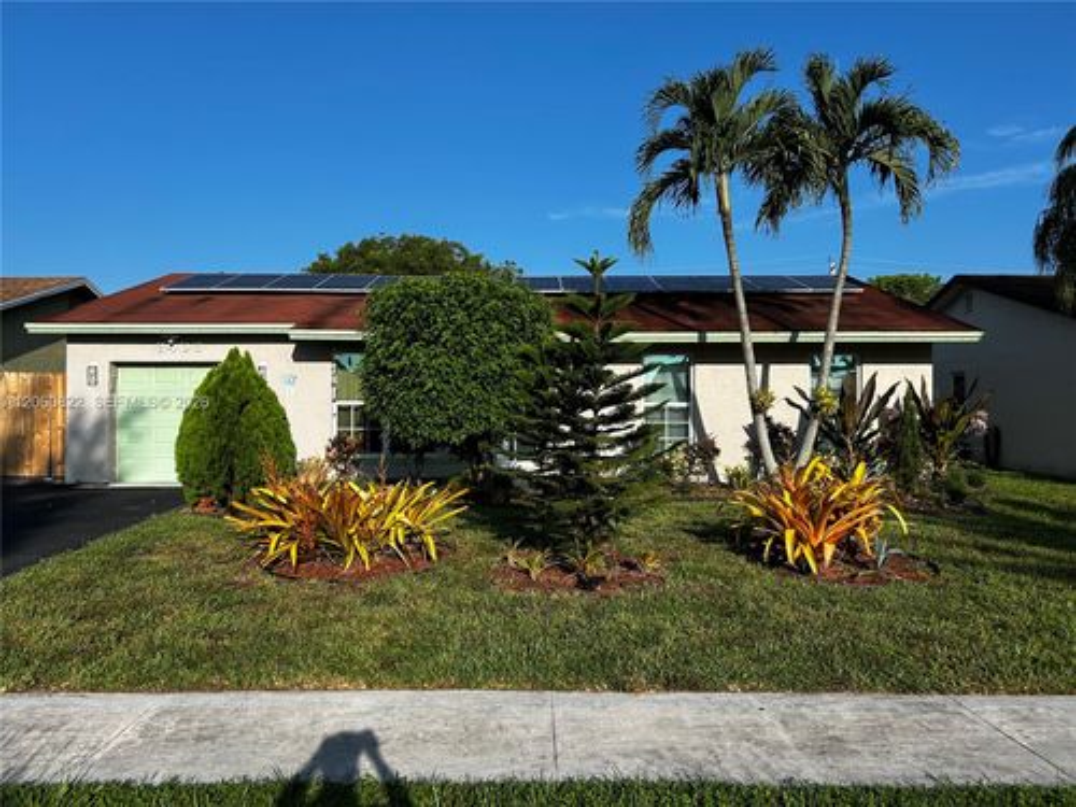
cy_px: 404
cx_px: 538
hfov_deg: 67.3
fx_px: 808
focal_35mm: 26
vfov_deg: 53.1
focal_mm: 5.7
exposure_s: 1/3356
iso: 50
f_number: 1.5
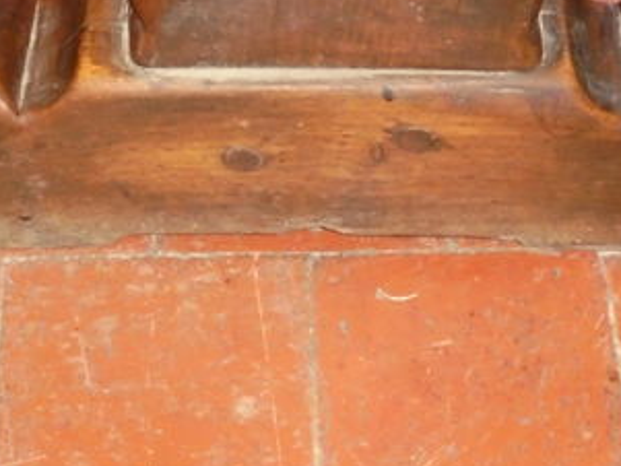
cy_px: -101
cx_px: 384
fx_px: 2028
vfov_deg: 12.8
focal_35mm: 113
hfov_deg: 17.4
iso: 400
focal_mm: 6.1
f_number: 4
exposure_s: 1/40
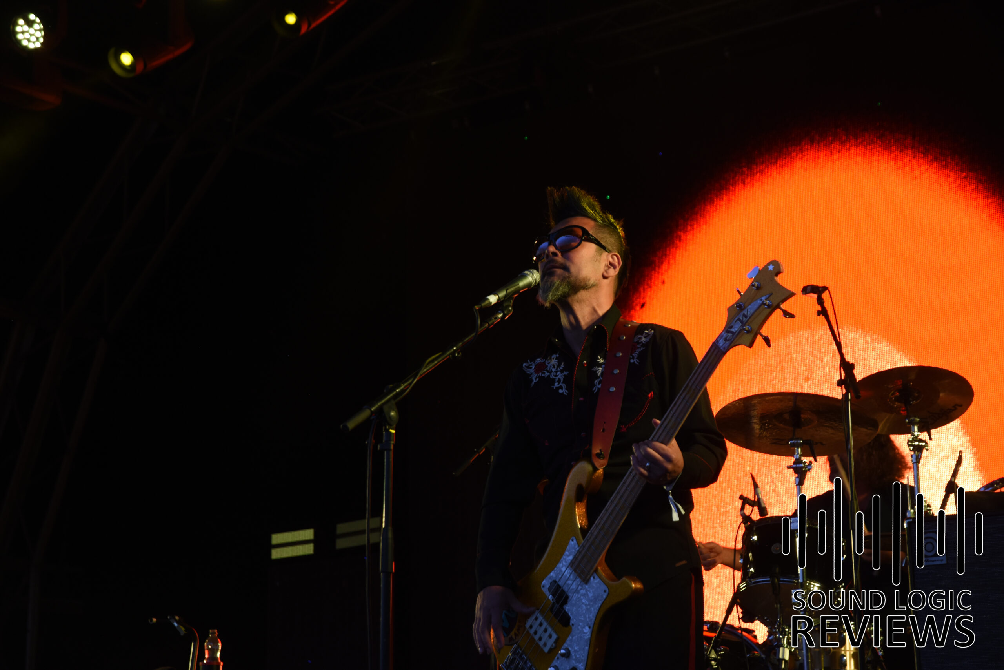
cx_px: 502
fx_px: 2301
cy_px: 335
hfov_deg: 24.6
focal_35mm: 82
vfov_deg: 16.6
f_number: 4
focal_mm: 55
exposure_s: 1/250
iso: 500
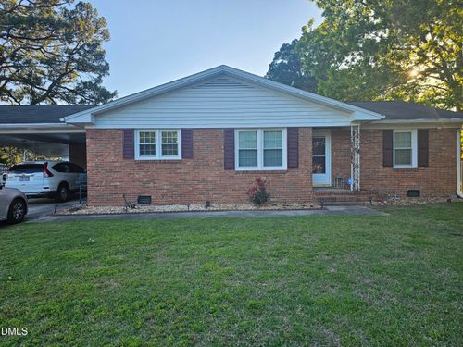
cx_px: 232
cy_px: 174
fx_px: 308
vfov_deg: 58.9
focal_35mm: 23
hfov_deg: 73.9
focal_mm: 6.3
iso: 16
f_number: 1.7
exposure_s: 1/232
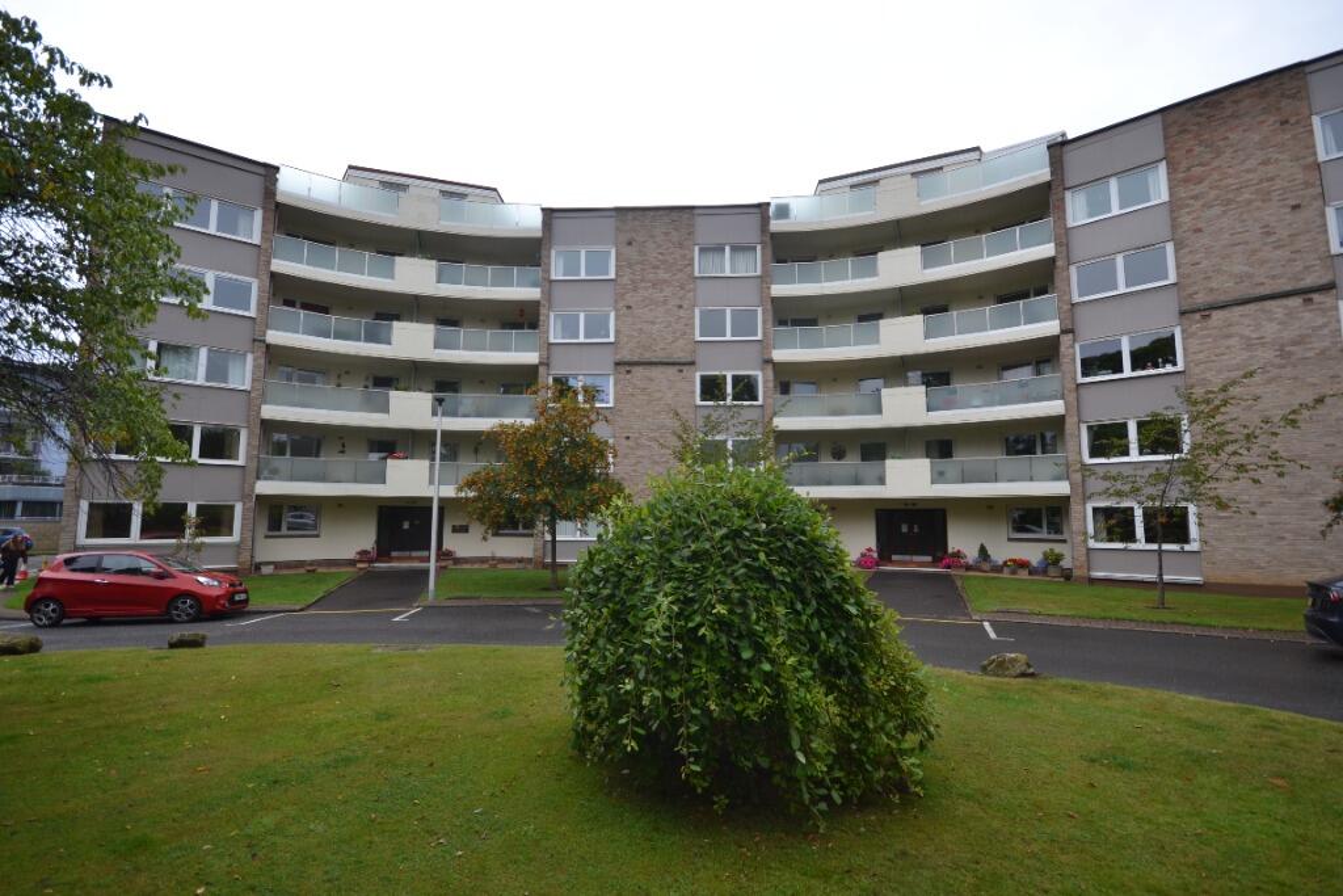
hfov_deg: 100.4
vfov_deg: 77.3
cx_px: 672
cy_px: 448
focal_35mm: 15
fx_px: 560
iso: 100
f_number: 5.6
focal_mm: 10
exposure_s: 1/125
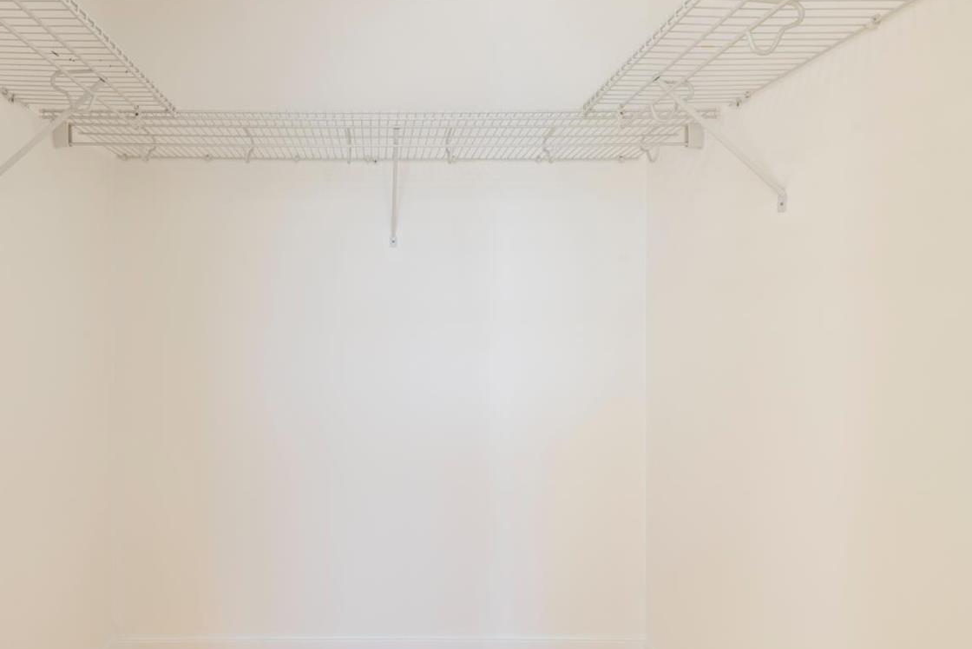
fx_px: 486
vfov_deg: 67.4
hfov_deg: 88.5
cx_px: 375
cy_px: 328
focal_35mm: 18
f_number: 10
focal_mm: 14
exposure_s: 1/13
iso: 160
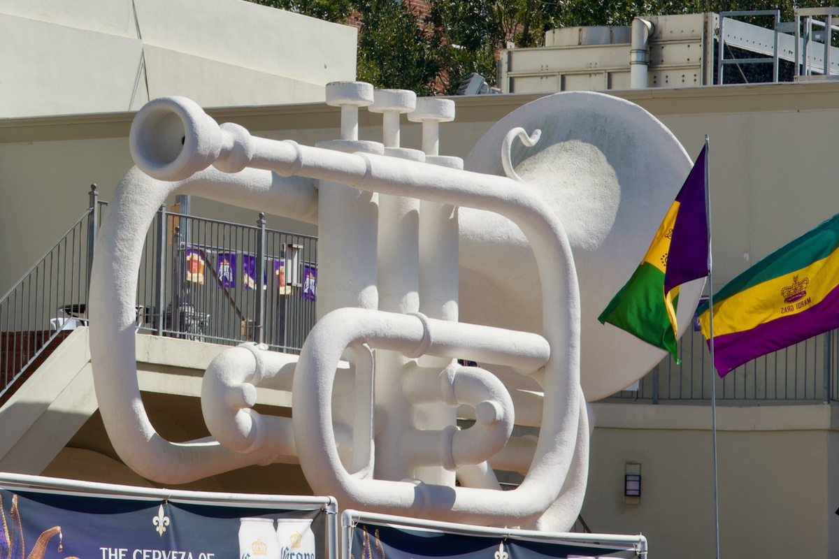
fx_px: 1631
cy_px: 280
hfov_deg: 28.8
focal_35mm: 70
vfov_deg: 19.5
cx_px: 420
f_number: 10
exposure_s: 1/200
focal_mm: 70
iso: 100
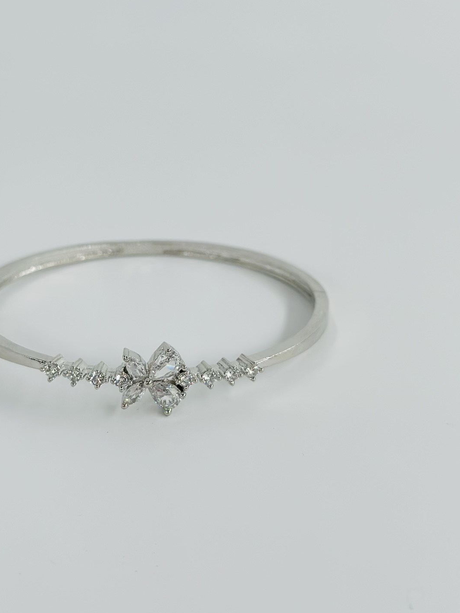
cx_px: 158
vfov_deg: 28.5
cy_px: 250
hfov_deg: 21.5
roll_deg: -0.8
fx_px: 1205
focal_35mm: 68
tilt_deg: -27.5
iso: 80
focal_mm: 6.86
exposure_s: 1/2203
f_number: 1.78
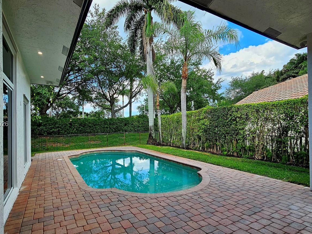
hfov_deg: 87.5
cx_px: 140
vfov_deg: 71.5
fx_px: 162
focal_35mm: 18
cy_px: 124
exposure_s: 1/476
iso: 50
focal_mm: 2.2
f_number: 2.2
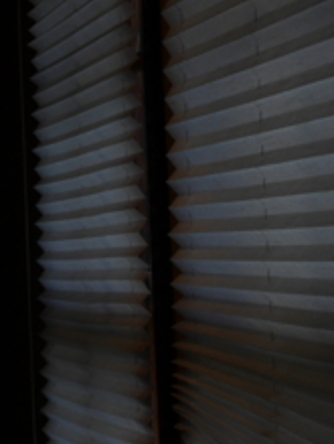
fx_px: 2245
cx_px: -120
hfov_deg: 8.4
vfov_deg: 11.0
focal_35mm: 175
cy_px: -122
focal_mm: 32
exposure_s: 1/125
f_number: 5.6
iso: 200
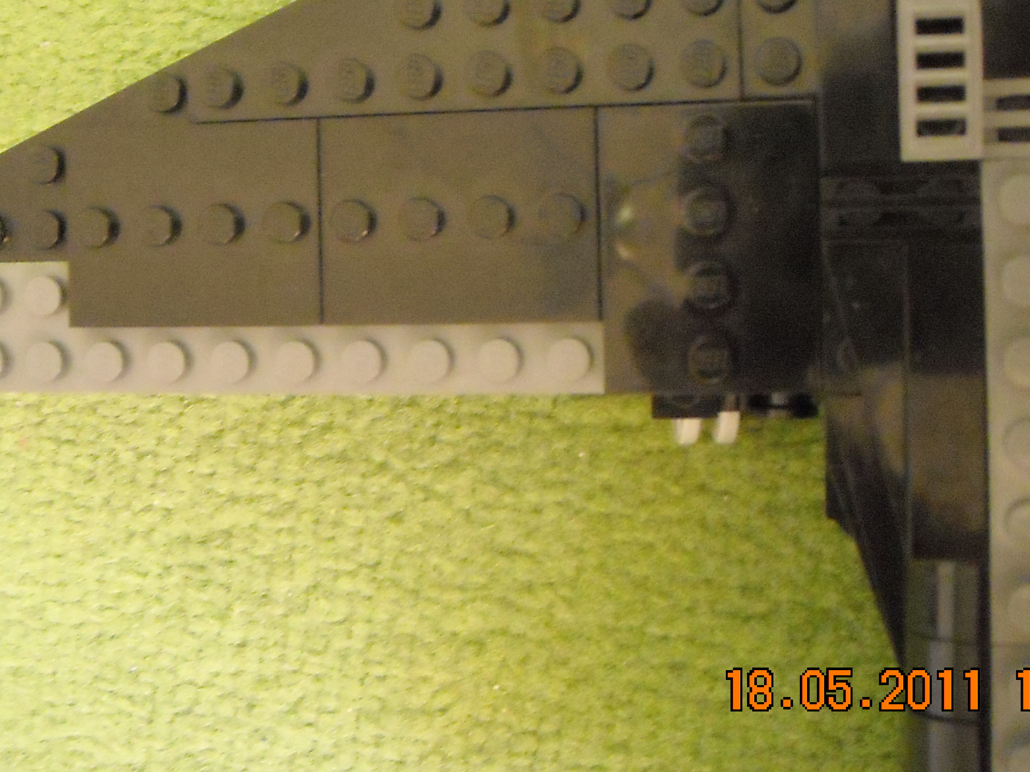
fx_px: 1607
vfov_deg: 26.8
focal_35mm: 54
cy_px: 219
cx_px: 416
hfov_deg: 35.4
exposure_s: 1/15
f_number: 2.8
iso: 800
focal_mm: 5.7
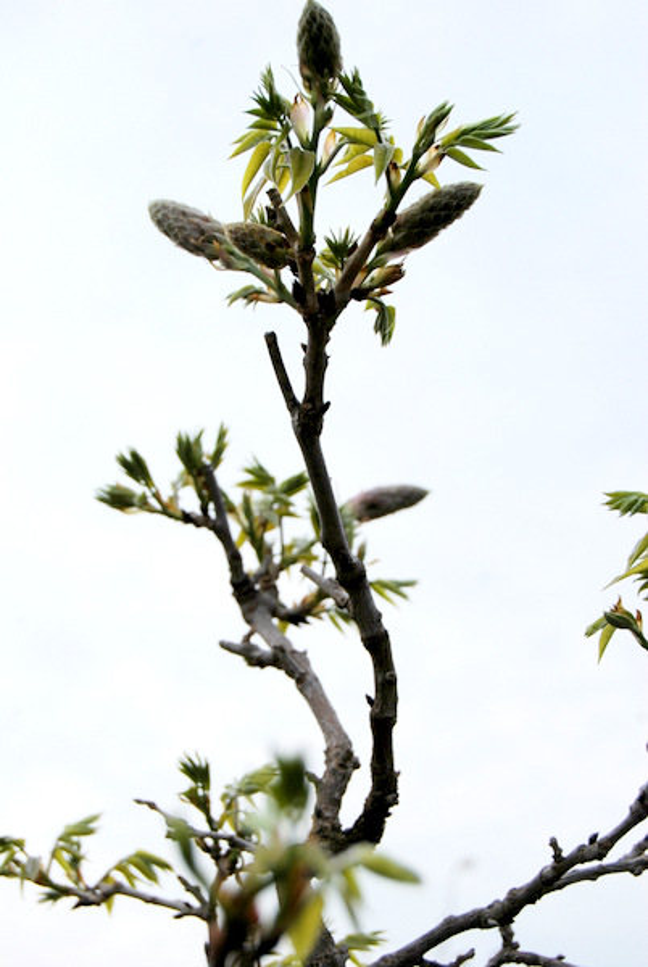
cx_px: 324
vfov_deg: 26.0
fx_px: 2099
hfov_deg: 17.6
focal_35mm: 78
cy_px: 484
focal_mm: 52
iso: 100
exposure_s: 1/320
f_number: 9
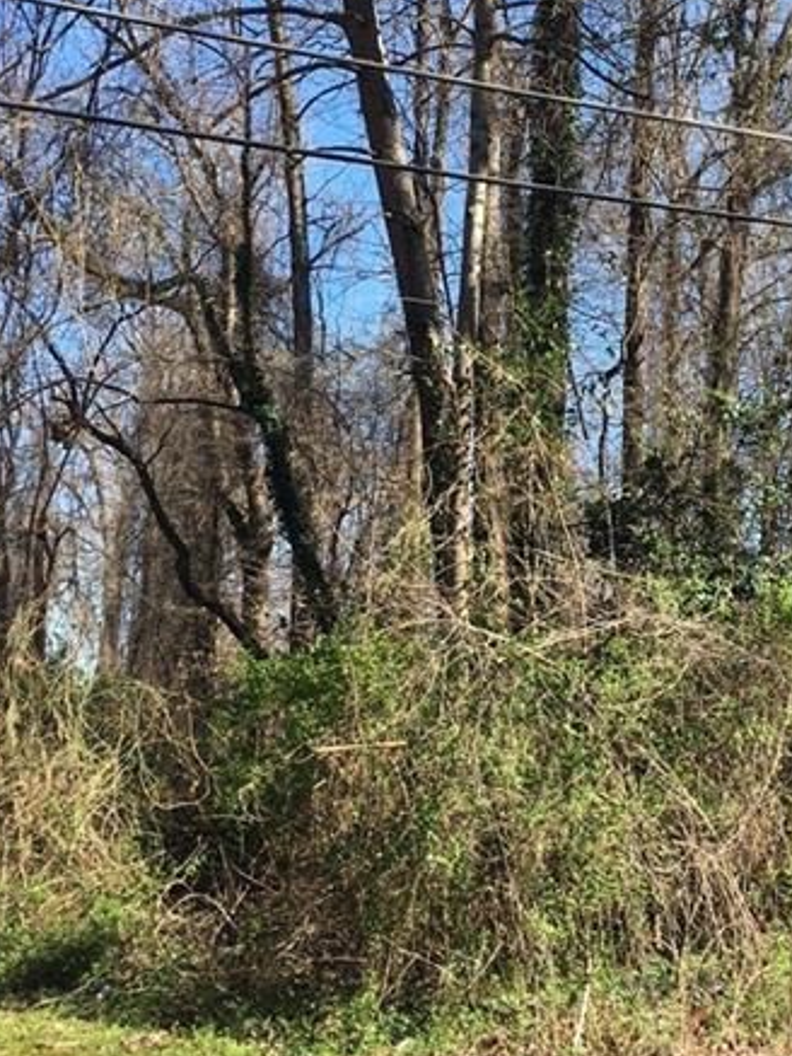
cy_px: 428
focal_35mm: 51
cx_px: 507
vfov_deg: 37.4
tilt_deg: +12.9
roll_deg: -2.0
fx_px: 1555
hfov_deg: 28.4
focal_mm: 4.15
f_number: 2.2
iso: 25
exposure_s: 1/549
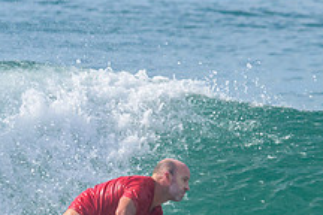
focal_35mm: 1625
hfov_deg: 1.3
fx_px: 14579
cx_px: 81
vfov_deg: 0.8
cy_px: 166
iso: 800
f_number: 10
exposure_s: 1/2000
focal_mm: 440
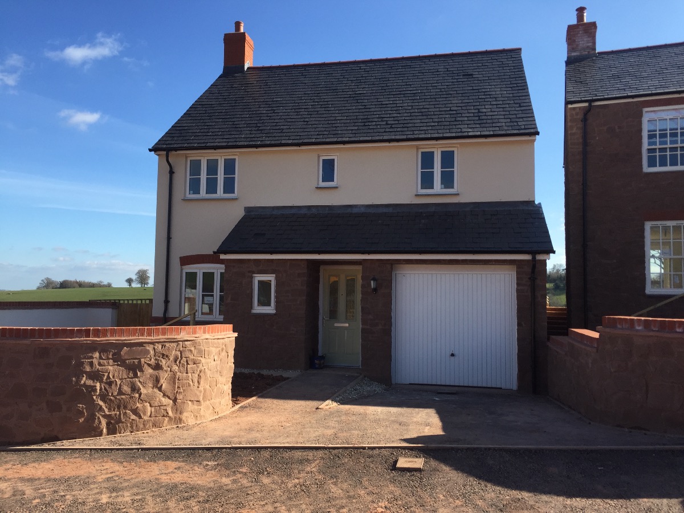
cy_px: 256
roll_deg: -1.3
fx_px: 573
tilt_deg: +6.1
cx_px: 342
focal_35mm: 29
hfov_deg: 61.7
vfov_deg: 48.2
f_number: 2.2
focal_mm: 4.15
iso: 32
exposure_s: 1/1236
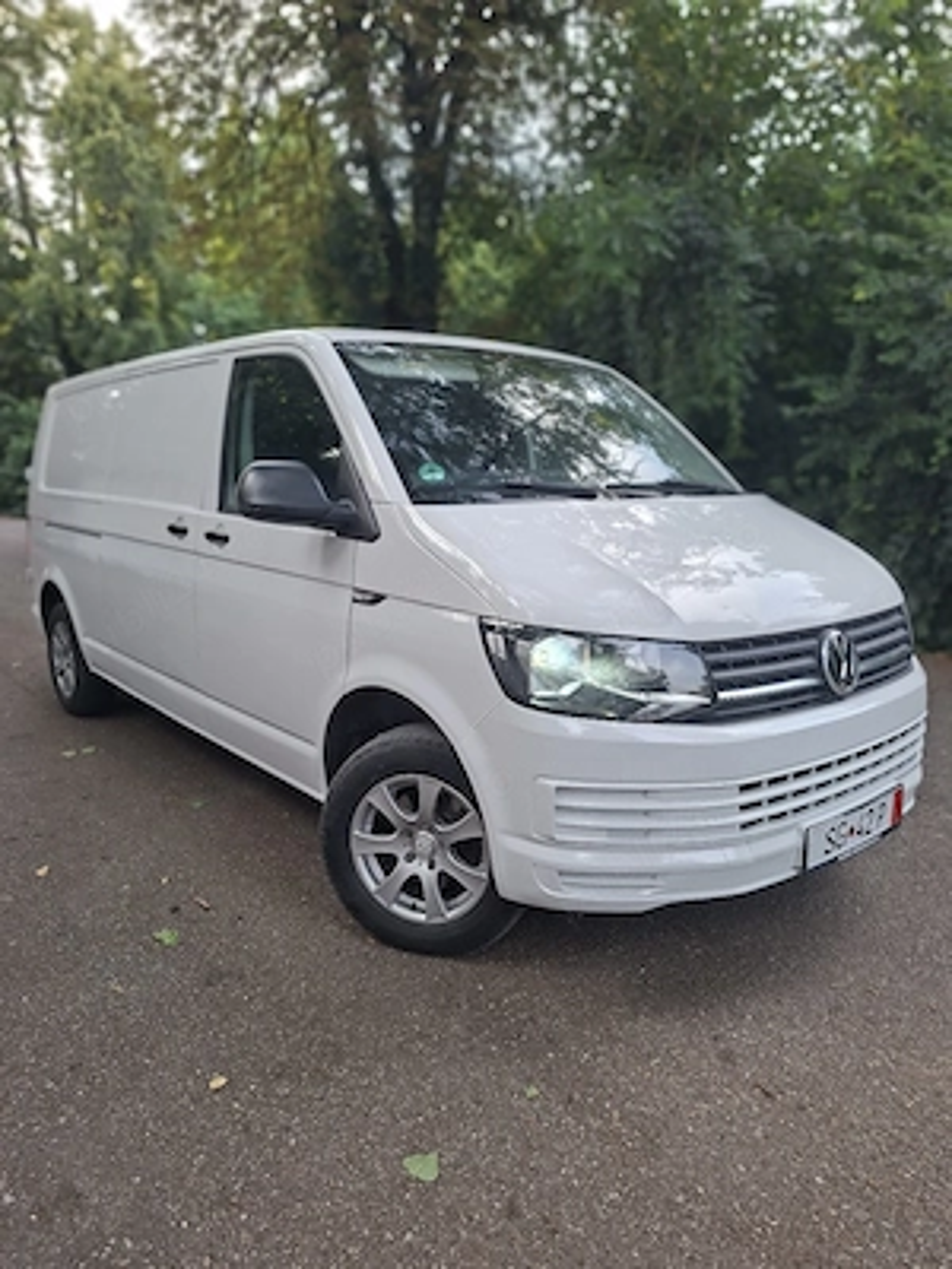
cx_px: 476
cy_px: 634
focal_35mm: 23
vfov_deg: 73.9
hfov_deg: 58.9
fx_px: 843
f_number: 1.8
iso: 50
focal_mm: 5.54
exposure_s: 1/110
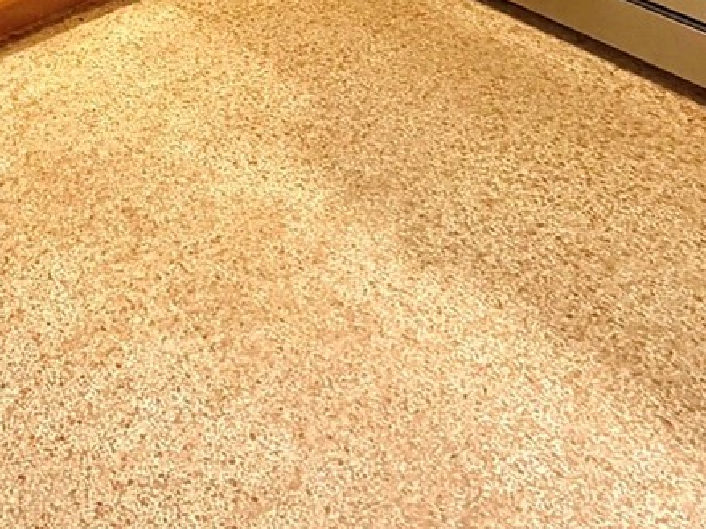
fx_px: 1040
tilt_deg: -7.7
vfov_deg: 20.3
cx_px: 14
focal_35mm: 51
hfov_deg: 34.4
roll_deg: +1.8
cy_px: -424
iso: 400
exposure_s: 1/60
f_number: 2.2
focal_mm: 2.22
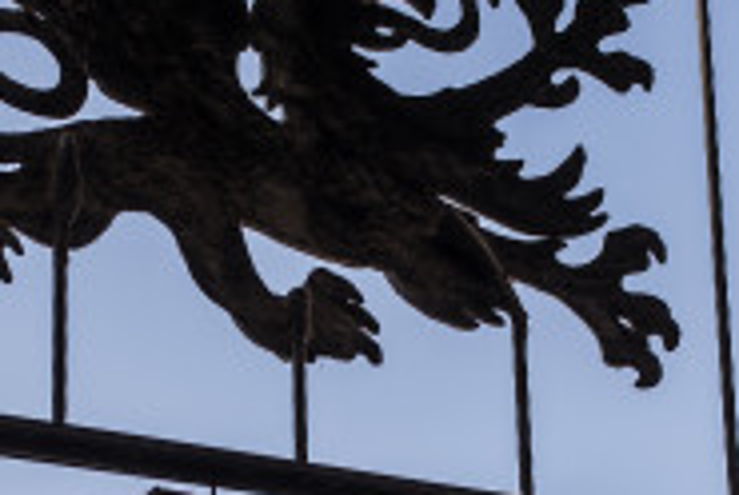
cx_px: 336
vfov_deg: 8.4
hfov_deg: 12.7
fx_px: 3331
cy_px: 533
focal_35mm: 162
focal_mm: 50
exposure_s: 1/1600
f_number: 3.2
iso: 100
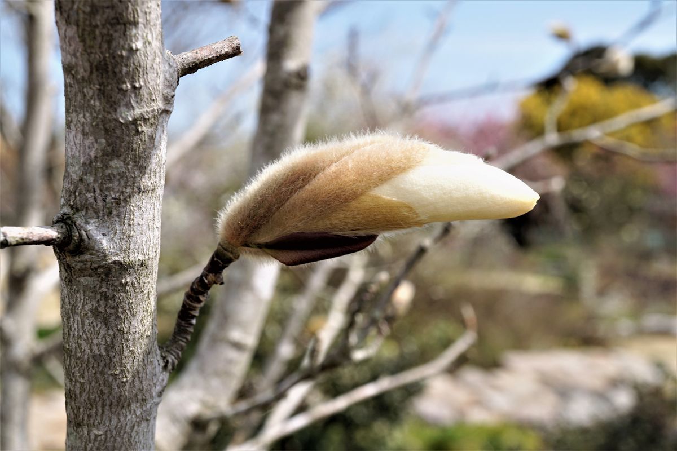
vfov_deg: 29.9
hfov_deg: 43.6
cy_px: 226
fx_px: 846
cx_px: 338
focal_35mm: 45
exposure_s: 1/200
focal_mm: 30
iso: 100
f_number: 9
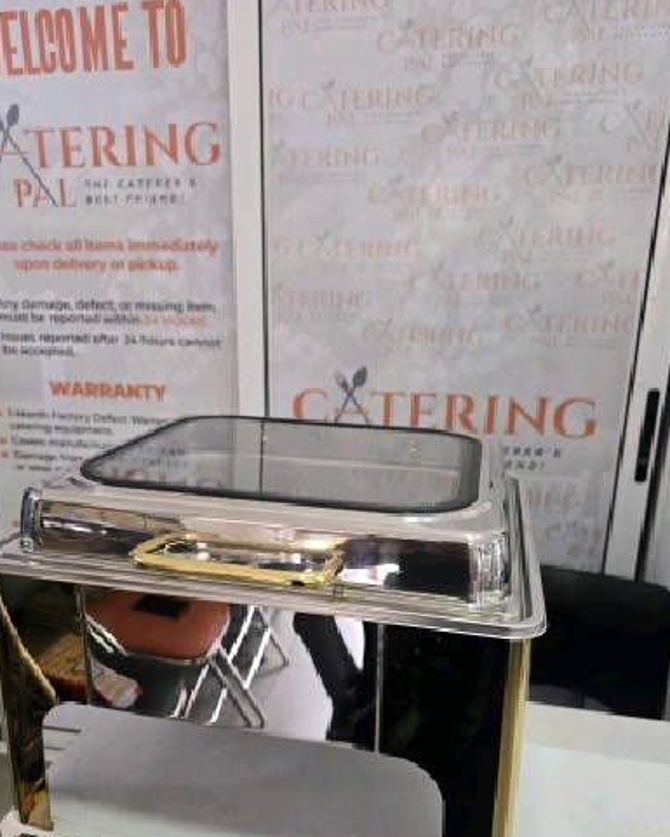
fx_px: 694
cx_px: 298
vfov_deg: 61.4
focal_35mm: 28
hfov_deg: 51.4
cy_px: 520
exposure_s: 1/101
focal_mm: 6.3
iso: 250
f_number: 1.7
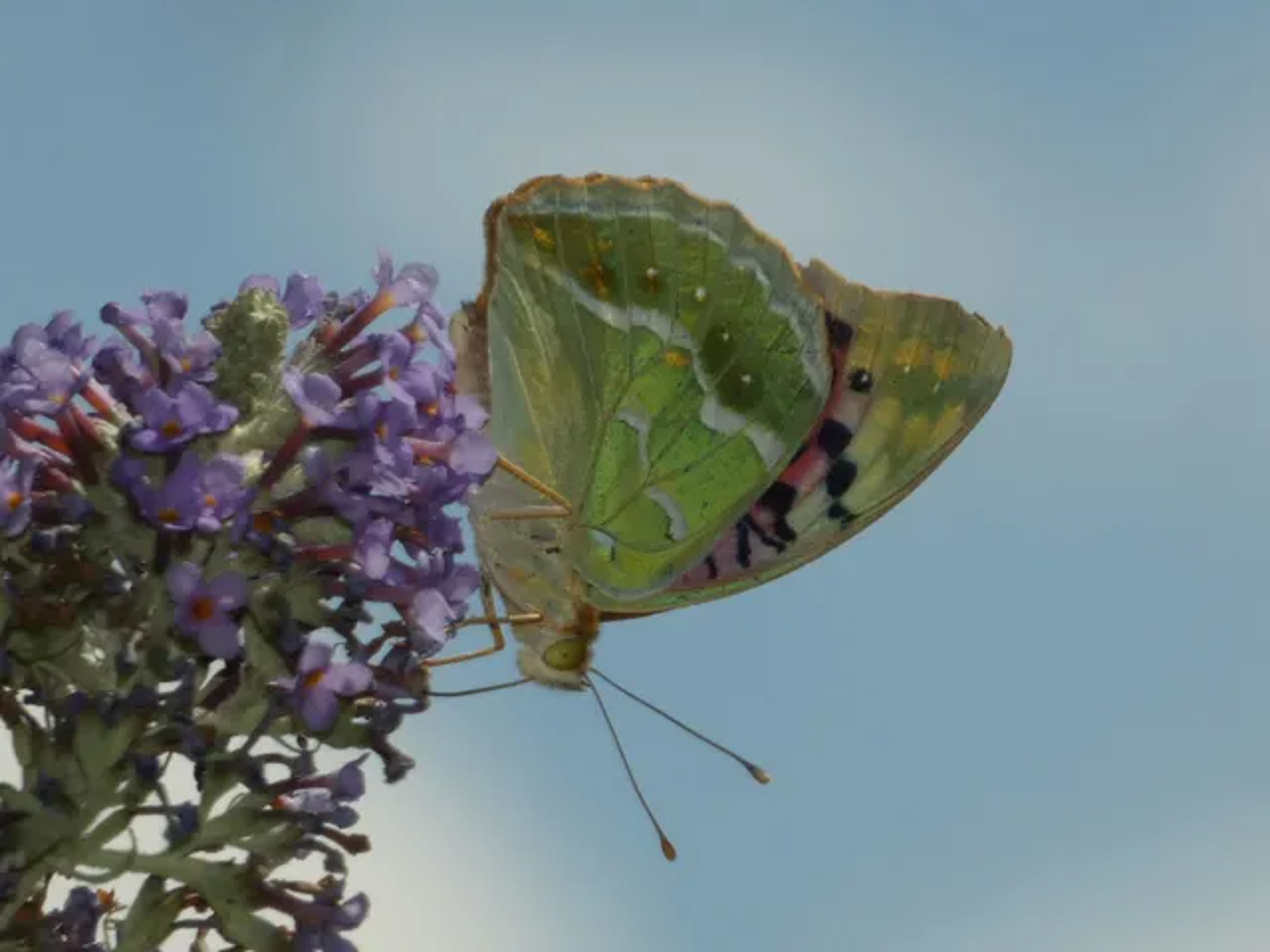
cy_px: 476
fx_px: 25682
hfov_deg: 2.8
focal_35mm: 700
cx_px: 635
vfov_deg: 2.1
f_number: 5.6
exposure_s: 1/1000
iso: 80
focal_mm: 125.5
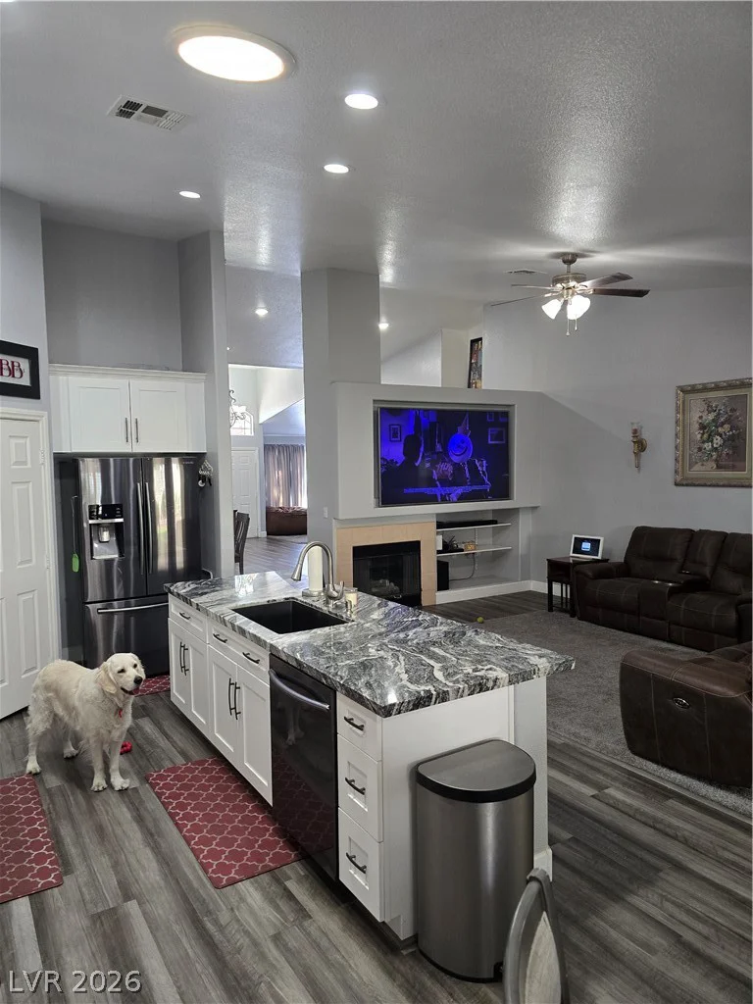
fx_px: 667
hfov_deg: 58.9
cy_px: 502
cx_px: 376
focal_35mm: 23
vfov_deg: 73.9
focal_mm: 6.3
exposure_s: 1/120
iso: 250
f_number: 1.7
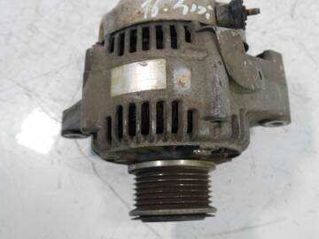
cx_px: 191
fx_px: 369
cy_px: 88
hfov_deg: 46.5
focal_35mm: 40
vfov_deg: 35.7
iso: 500
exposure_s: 1/60
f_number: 3.5
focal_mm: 15
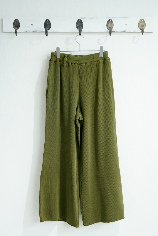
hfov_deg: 25.5
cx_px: 79
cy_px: 118
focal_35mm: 53
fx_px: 349
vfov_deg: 37.5
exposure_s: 1/30
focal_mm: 53
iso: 1250
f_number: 5
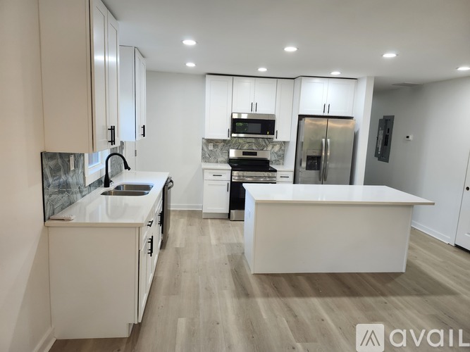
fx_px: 312
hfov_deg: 73.9
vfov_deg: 58.9
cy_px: 176
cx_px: 235
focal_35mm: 23
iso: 160
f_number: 1.8
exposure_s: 1/120
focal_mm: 5.54
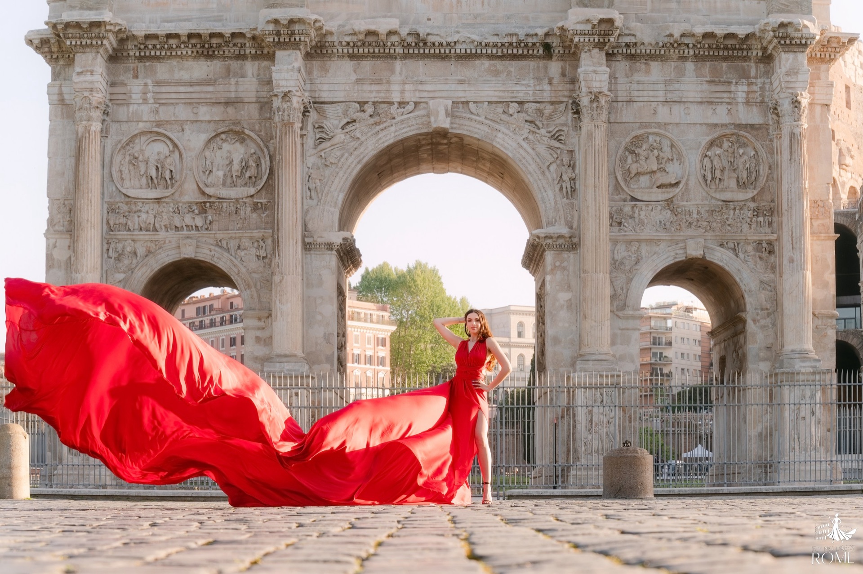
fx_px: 1317
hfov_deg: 36.3
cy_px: 287
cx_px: 432
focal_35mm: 55
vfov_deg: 24.6
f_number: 8
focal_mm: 55
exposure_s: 1/250
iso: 200
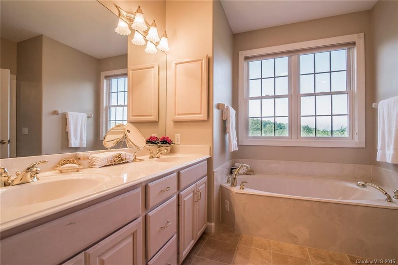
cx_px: 199
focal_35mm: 16
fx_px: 177
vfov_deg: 73.8
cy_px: 132
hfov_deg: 96.7
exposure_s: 1/160
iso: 1250
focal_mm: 16
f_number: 7.1
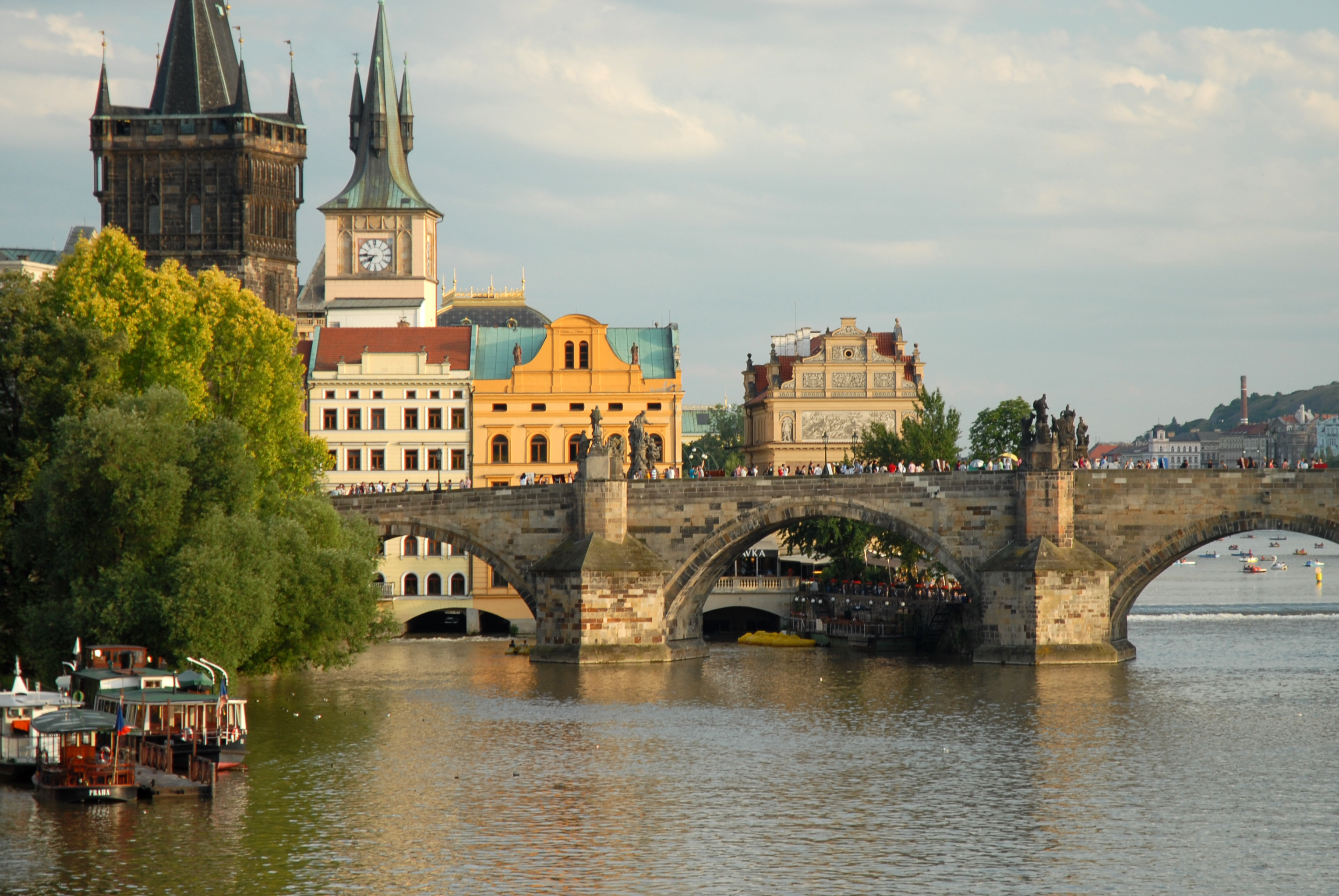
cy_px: 381
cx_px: 725
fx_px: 4952
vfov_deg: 10.3
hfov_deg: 15.4
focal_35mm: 133
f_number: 4.5
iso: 125
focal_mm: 70
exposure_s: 1/60
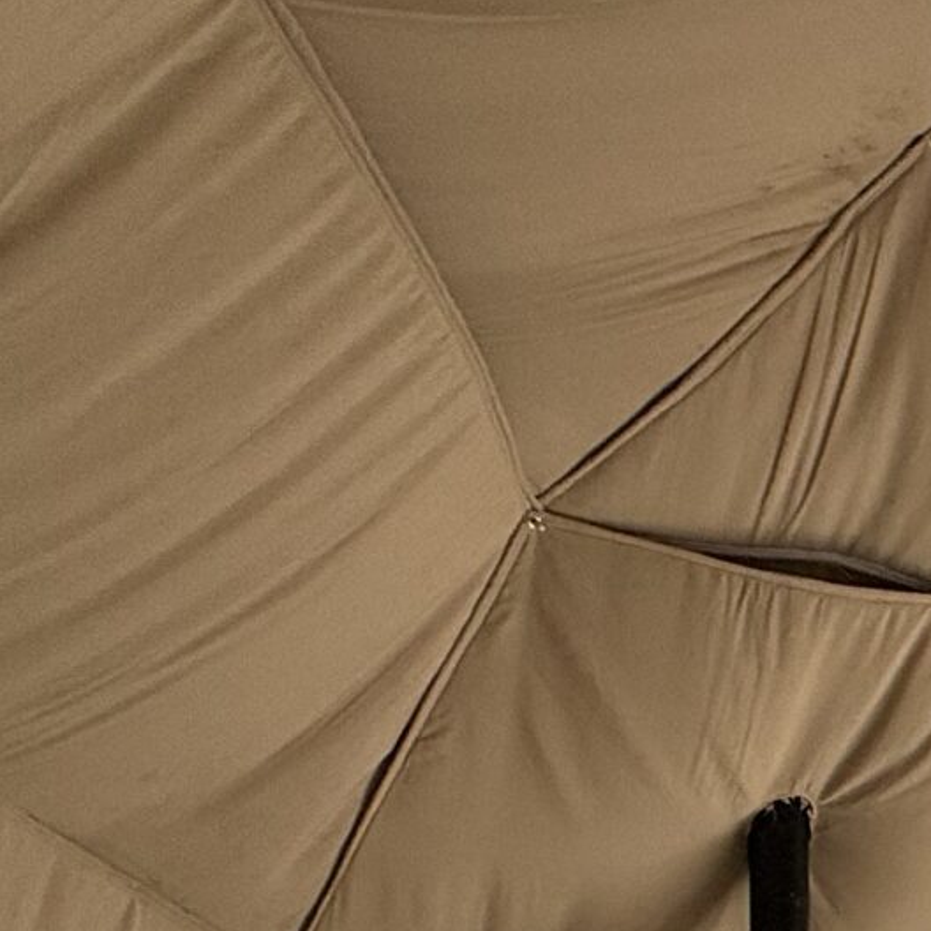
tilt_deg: -1.0
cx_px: 1594
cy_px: 1428
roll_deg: -0.2
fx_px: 1826
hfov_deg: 21.2
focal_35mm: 60
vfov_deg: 22.8
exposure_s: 1/127
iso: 64
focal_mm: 2.22
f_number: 2.2
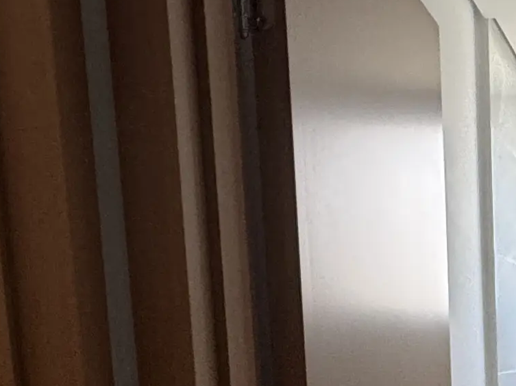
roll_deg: -0.1
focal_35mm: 75
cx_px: 794
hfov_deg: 21.4
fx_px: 1117
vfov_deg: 17.8
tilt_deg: -9.7
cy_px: 554
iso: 200
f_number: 2.2
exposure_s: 1/99
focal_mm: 2.22
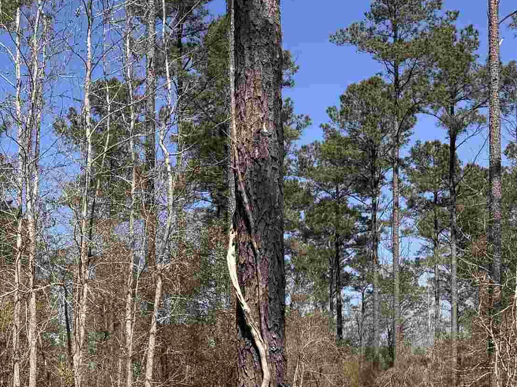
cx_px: -40
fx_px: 1001
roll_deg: -0.5
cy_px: 407
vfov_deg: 21.0
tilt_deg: +1.1
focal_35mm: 67
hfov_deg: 26.8
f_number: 1.78
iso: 80
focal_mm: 6.76
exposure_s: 1/3597
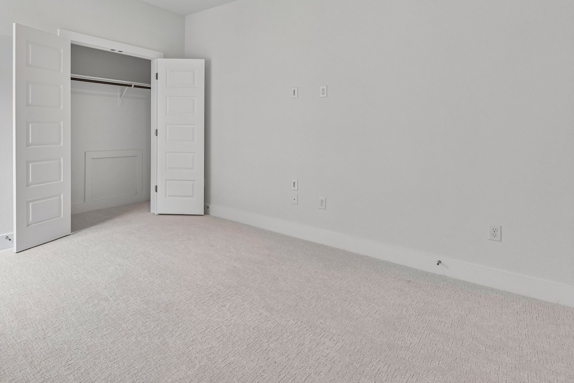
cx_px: 189
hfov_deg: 81.0
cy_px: 130
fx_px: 319
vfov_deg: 60.6
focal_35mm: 20
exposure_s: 1/20
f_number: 8
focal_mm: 14
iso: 100
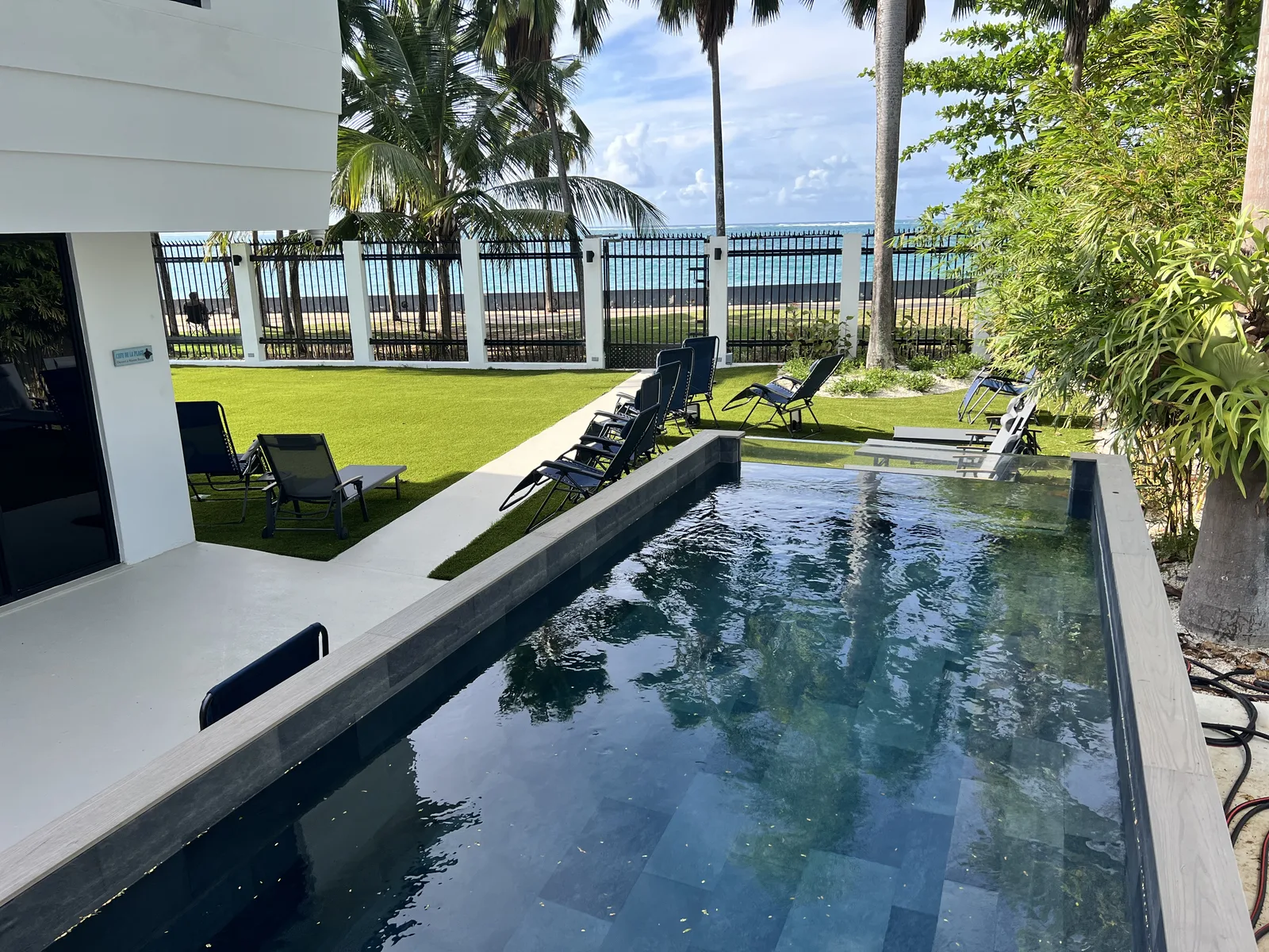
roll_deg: +0.8
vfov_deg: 53.1
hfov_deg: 67.3
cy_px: 476
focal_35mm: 26
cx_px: 634
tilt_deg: -15.6
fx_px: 953
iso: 50
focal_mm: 5.7
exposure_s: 1/1488
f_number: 1.5
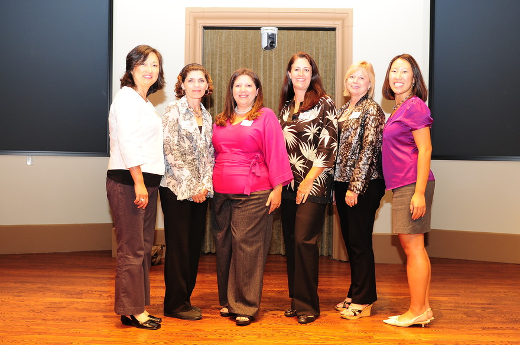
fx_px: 563
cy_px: 172
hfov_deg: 49.6
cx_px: 260
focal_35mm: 39
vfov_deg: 34.1
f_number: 2.8
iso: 320
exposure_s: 1/125
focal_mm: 26
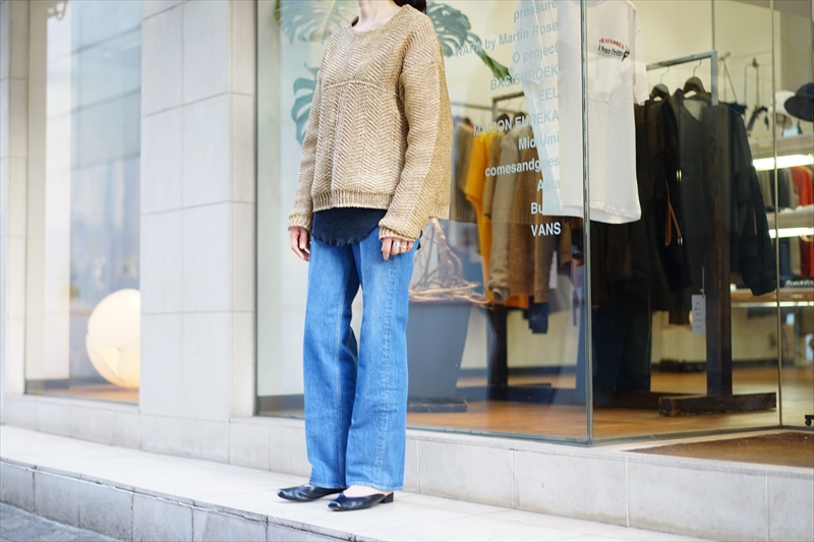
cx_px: 407
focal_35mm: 55
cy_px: 271
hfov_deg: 36.3
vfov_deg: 24.6
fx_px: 1243
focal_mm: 55
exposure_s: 1/60
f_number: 1.8
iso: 100
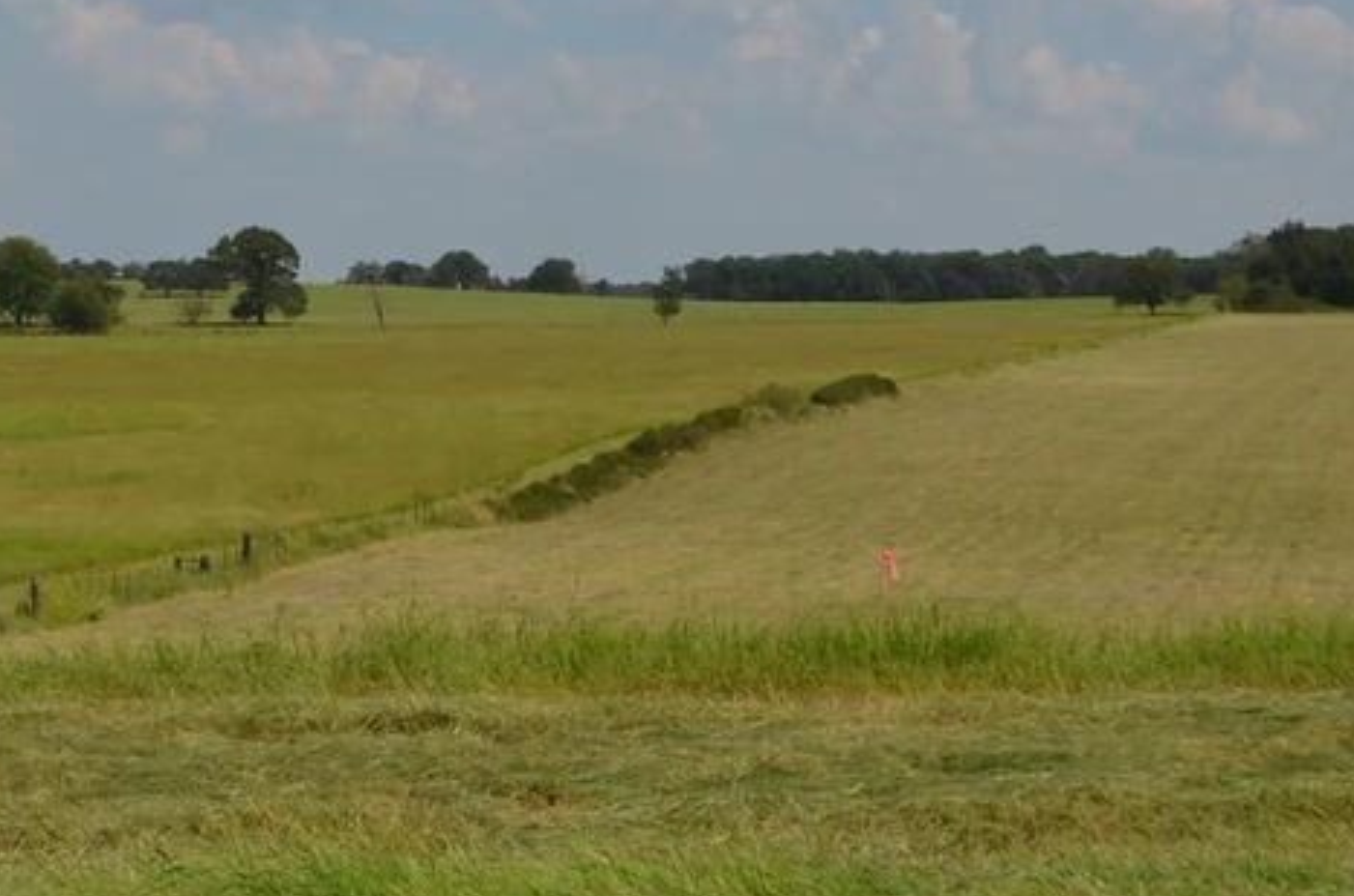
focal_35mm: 79
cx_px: 571
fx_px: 2964
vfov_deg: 17.1
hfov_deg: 25.7
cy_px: 209
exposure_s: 1/320
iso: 100
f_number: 9
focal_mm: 24
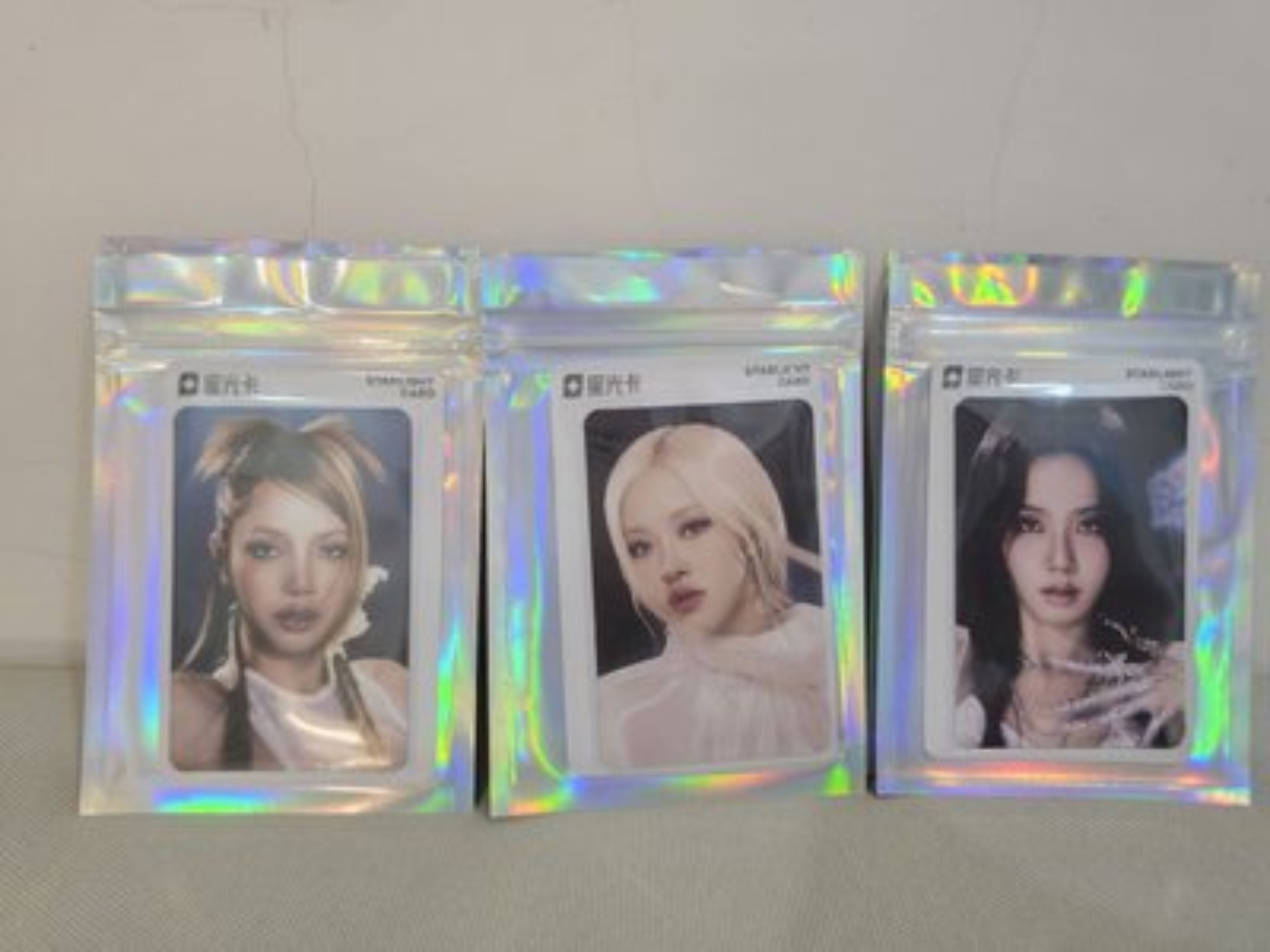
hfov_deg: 73.9
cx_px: 635
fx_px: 844
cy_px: 476
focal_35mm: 23
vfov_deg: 58.9
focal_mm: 6.3
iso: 800
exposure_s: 1/120
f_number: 1.7
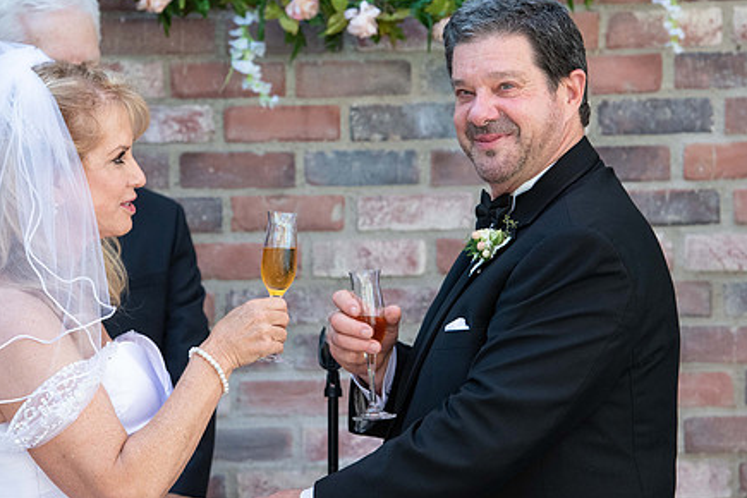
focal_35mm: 200
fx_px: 4150
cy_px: 269
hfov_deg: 10.3
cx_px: 328
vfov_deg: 6.9
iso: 1250
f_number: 5
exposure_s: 1/1000
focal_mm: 150
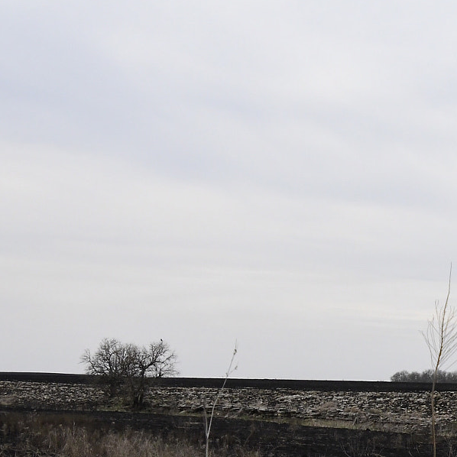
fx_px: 1376
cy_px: 390
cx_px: 494
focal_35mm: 92
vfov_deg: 18.6
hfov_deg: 18.2
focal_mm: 27
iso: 1600
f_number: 6.3
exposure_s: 1/6400
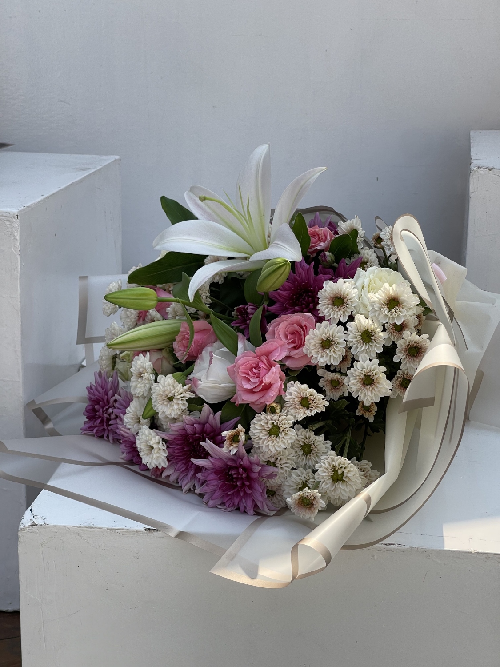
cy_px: 334
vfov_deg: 30.3
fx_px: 1233
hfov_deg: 22.9
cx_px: 250
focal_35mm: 64
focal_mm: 7.5
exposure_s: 1/732
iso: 20
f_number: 2.2
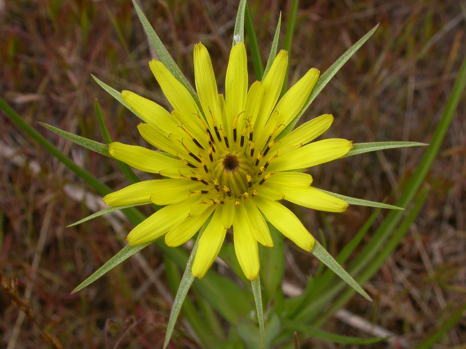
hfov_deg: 25.3
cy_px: 174
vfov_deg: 19.1
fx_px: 1037
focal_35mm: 77
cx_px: 233
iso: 100
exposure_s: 1/235
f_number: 7.9
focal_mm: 16
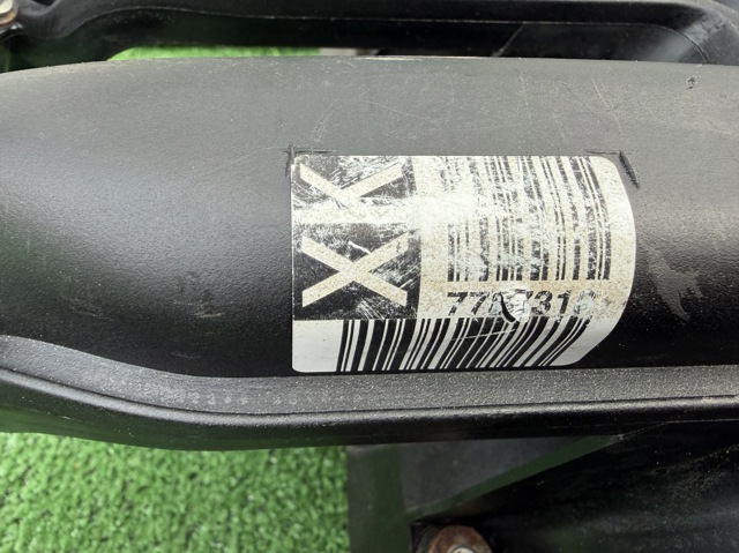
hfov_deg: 71.6
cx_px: 370
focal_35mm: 24
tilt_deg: -44.8
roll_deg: -0.8
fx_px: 512
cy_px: 276
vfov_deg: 56.8
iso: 80
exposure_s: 1/121
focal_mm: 2.22
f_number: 2.2
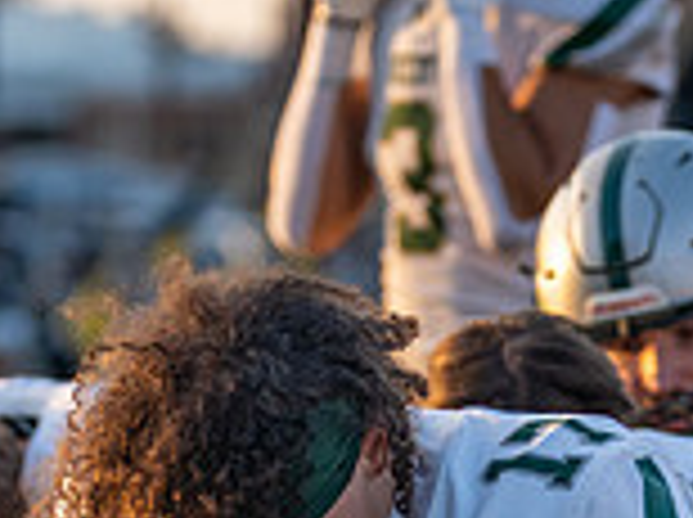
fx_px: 11433
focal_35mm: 572
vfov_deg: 2.6
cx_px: 348
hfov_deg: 3.5
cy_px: 975
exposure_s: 1/1000
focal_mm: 131
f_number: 3.5
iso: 500
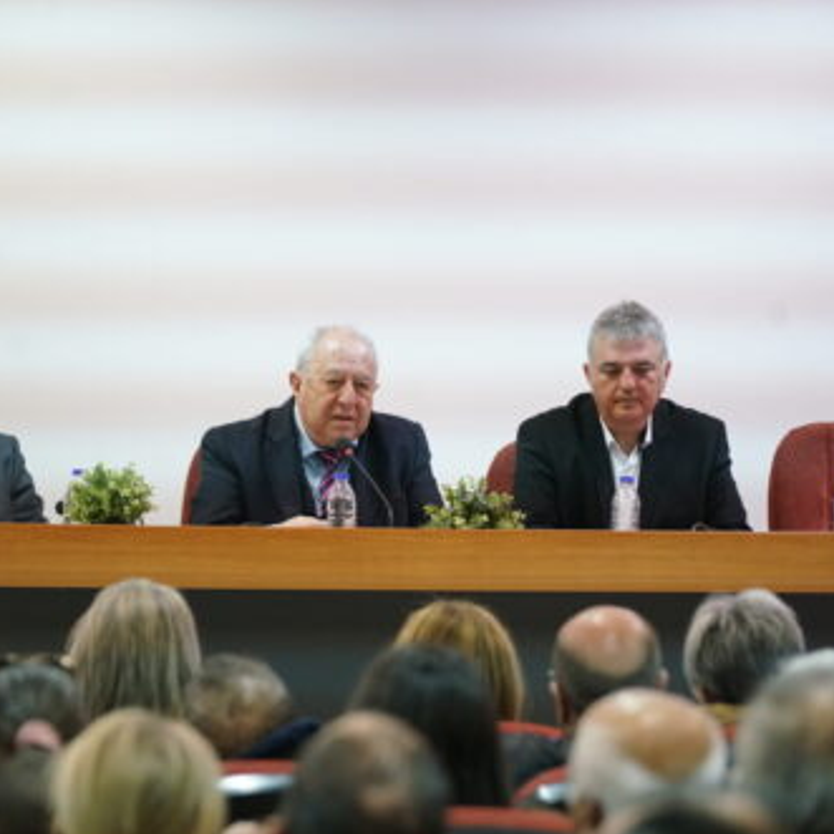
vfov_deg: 8.8
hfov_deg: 8.8
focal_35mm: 198
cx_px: 358
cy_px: 418
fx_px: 5397
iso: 4000
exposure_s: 1/160
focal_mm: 154
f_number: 4
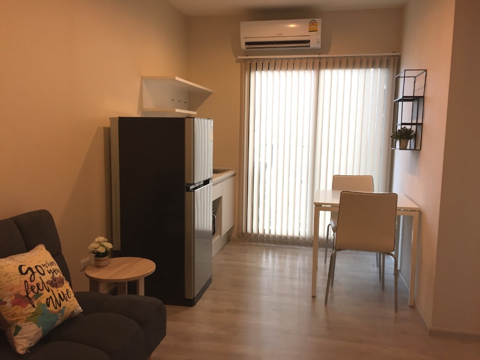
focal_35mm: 29
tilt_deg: -5.9
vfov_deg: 48.2
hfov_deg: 61.7
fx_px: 402
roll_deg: -1.7
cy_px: 180
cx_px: 240
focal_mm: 4.15
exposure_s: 1/33
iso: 32
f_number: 2.2
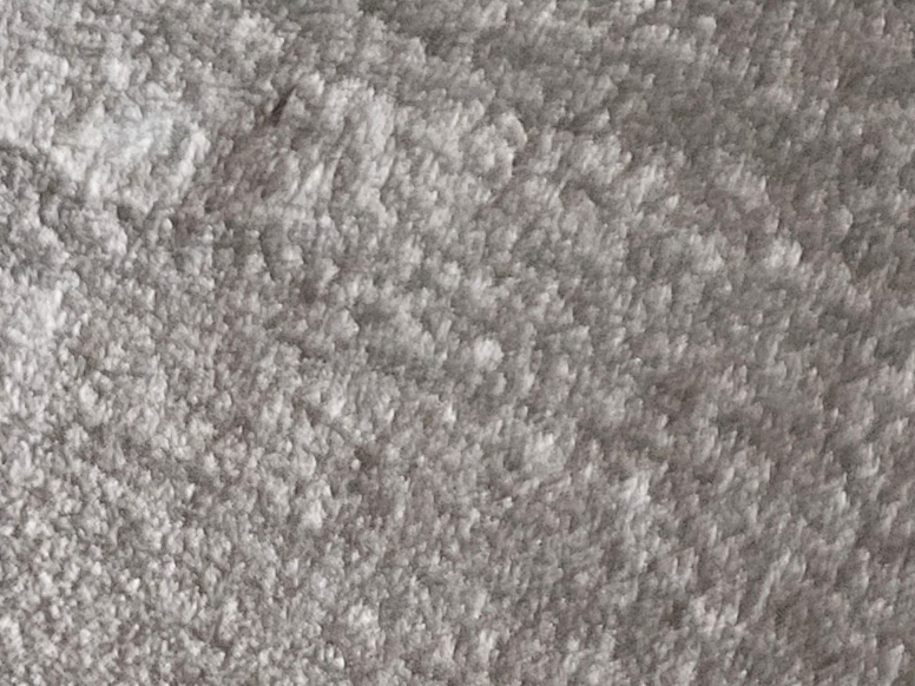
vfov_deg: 9.8
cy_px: -955
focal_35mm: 134
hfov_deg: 11.9
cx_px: 2197
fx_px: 3542
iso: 400
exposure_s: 1/50
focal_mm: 5.4
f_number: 1.8
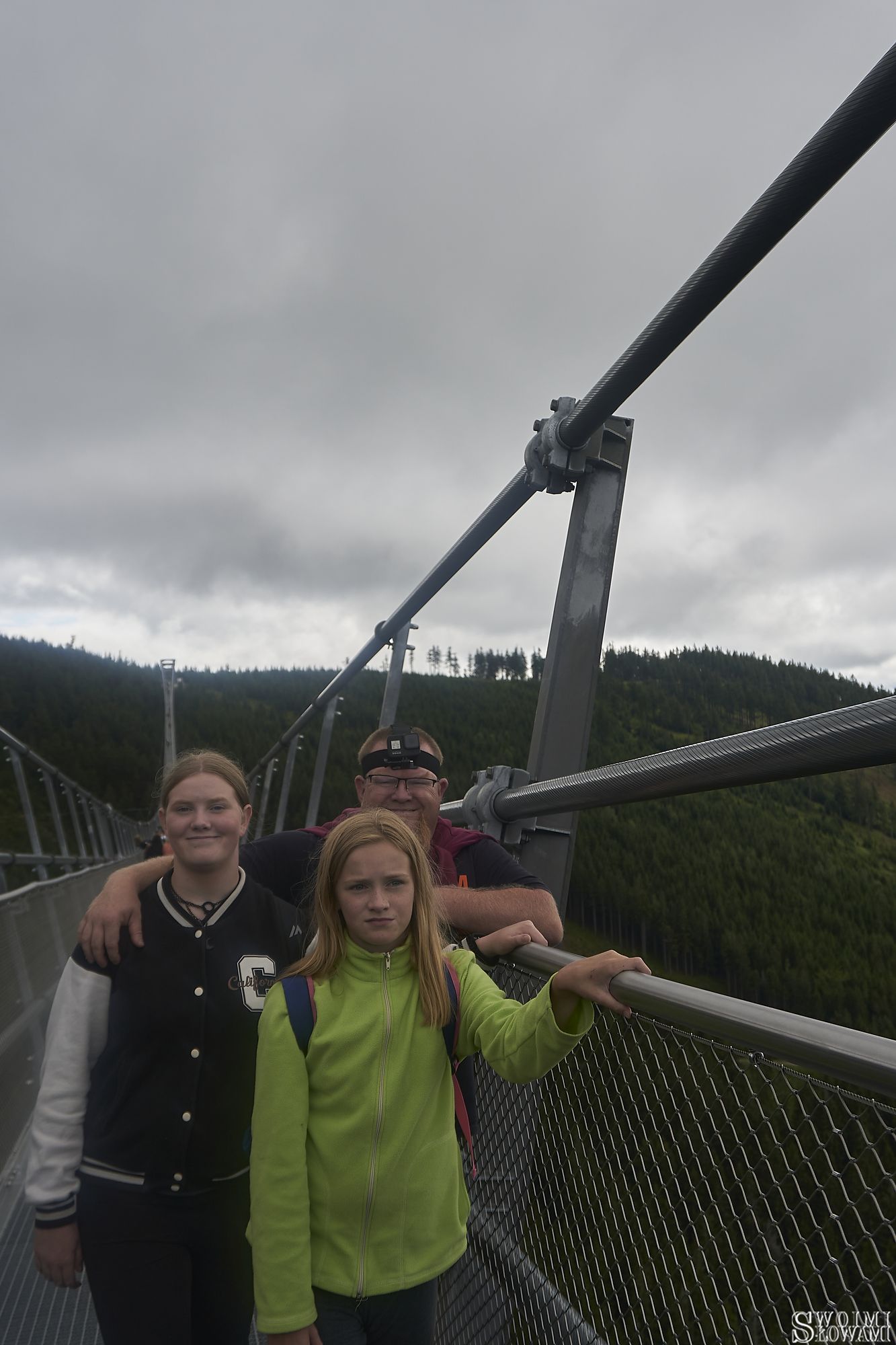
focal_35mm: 38
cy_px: 672
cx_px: 448
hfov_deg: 35.5
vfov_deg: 51.3
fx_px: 1400
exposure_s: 1/640
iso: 160
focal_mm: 25
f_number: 5.6
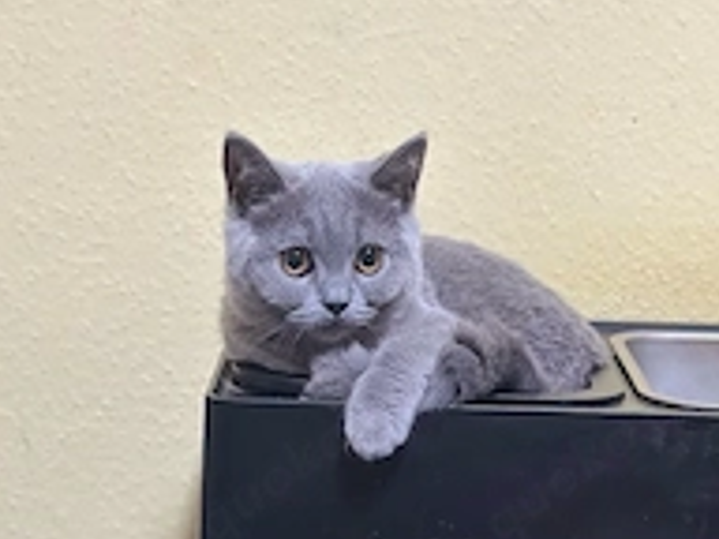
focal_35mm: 100
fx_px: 2077
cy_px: 498
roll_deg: -3.3
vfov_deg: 14.6
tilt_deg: -16.2
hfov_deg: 19.6
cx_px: 389
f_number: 1.78
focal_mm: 6.86
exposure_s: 1/33
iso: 320
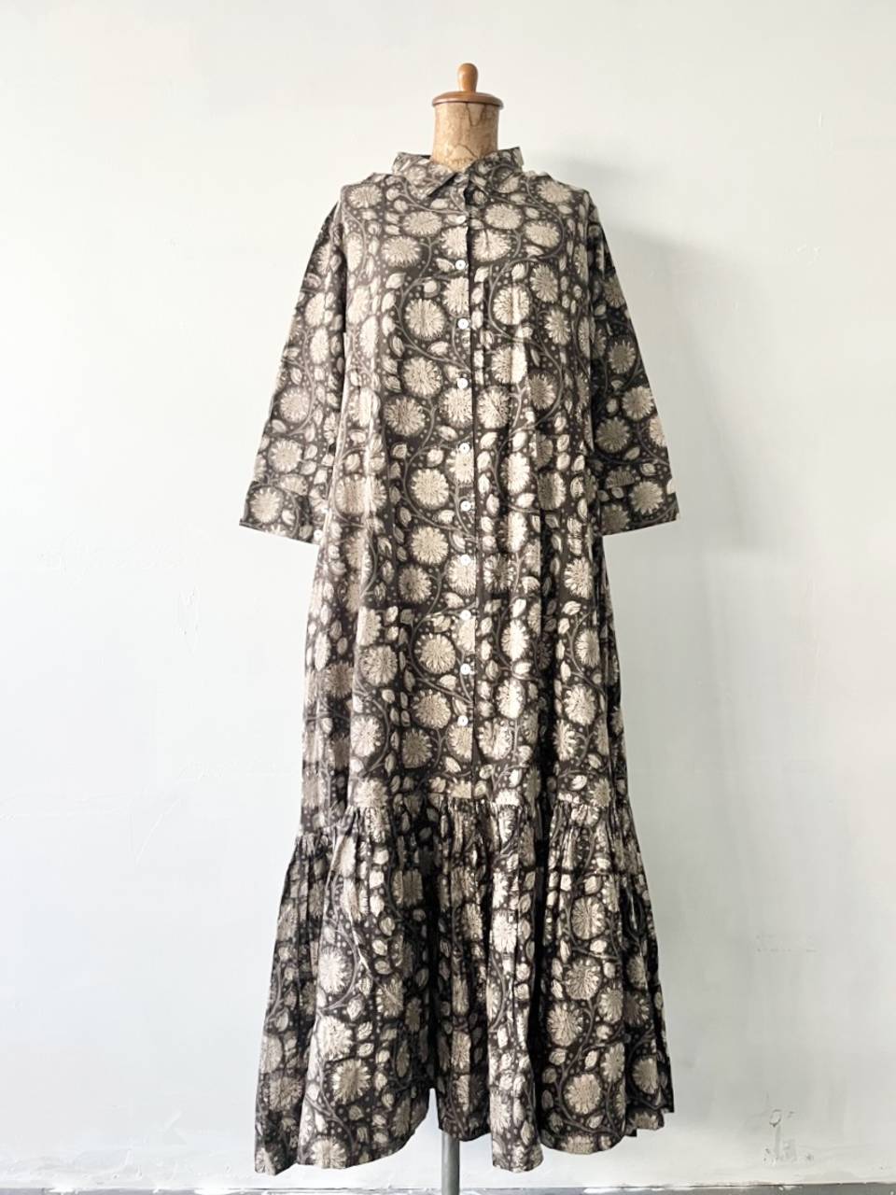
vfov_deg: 67.3
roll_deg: -2.1
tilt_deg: -1.0
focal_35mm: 26
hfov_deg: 53.1
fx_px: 897
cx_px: 448
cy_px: 598
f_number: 1.6
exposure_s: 1/85
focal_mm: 5.1
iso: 125
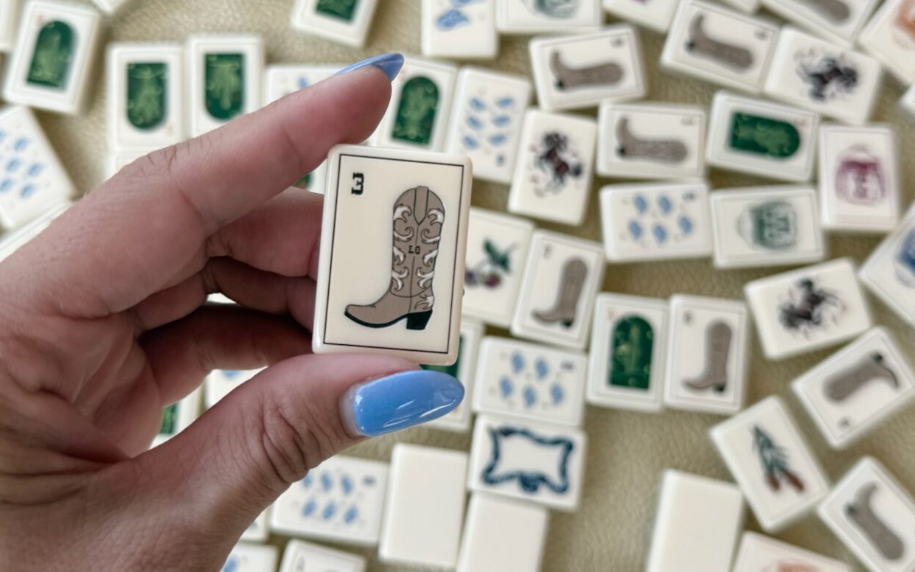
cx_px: 422
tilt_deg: -82.1
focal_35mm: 41
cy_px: 254
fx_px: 1023
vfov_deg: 31.2
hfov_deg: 48.2
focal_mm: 6.76
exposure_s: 1/979
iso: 80
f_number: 1.78
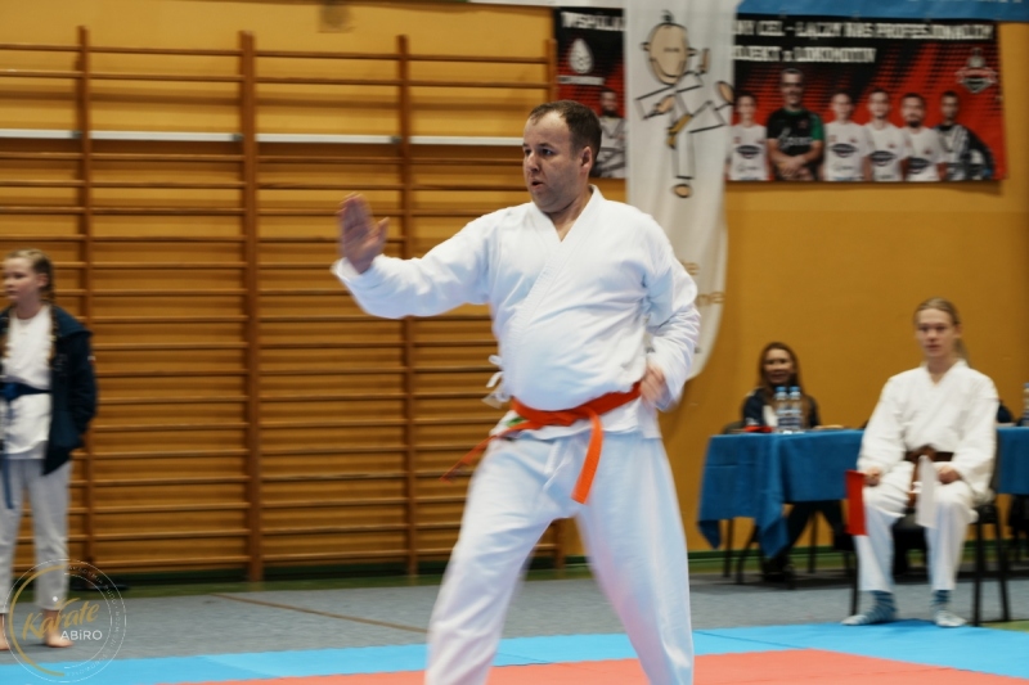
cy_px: 342
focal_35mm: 105
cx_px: 514
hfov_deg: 19.5
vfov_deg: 13.0
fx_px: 3000
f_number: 9
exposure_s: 1/15
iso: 640
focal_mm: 105
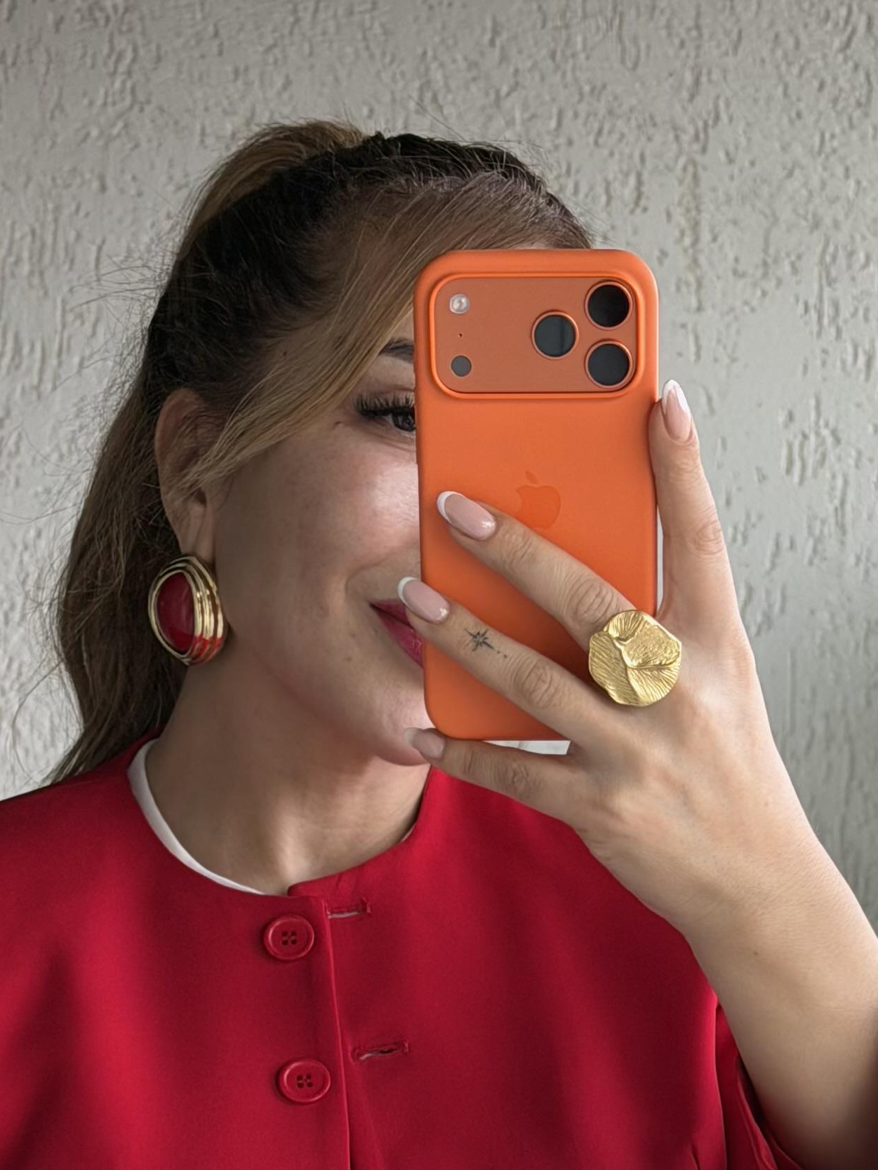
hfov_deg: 12.8
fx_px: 3923
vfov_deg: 16.5
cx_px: 581
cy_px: 1224
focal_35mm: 116
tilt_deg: -19.9
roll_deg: -5.7
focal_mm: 6.76
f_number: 1.78
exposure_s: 1/121
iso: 80
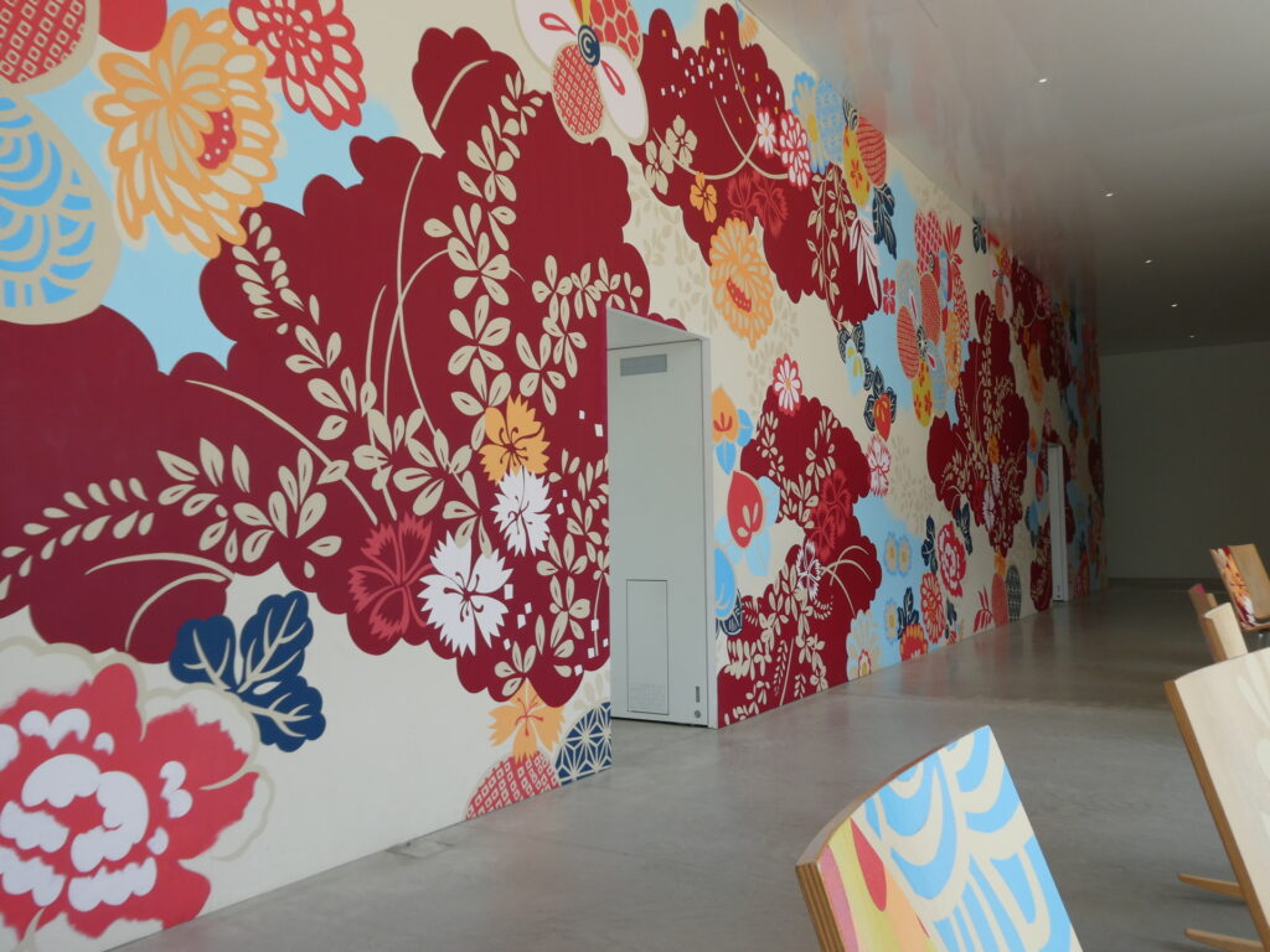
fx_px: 1027
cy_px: 476
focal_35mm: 28
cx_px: 635
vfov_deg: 49.7
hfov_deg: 63.4
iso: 80
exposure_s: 1/125
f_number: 3.5
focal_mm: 5
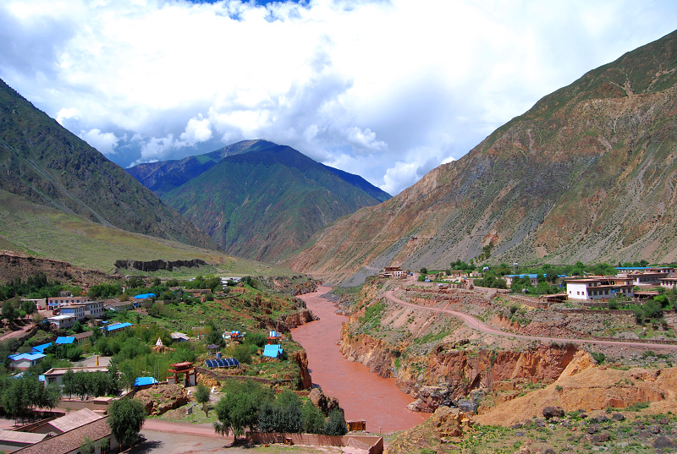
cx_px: 338
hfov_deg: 67.3
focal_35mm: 27
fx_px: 509
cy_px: 227
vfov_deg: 48.1
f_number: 6.3
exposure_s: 1/320
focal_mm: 18
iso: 100
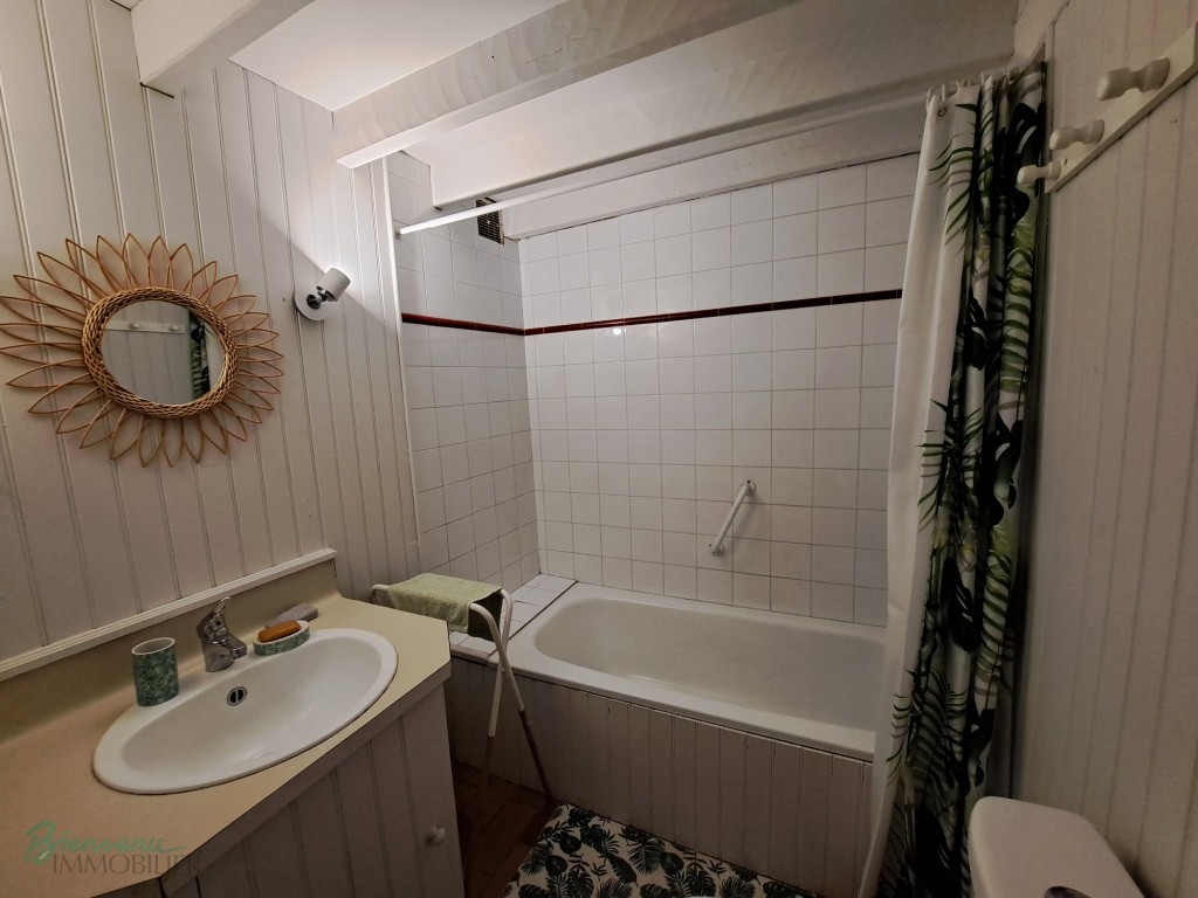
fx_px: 450
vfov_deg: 89.9
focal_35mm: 13
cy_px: 449
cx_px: 599
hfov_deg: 106.2
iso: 200
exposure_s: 1/50
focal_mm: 1.74
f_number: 2.2
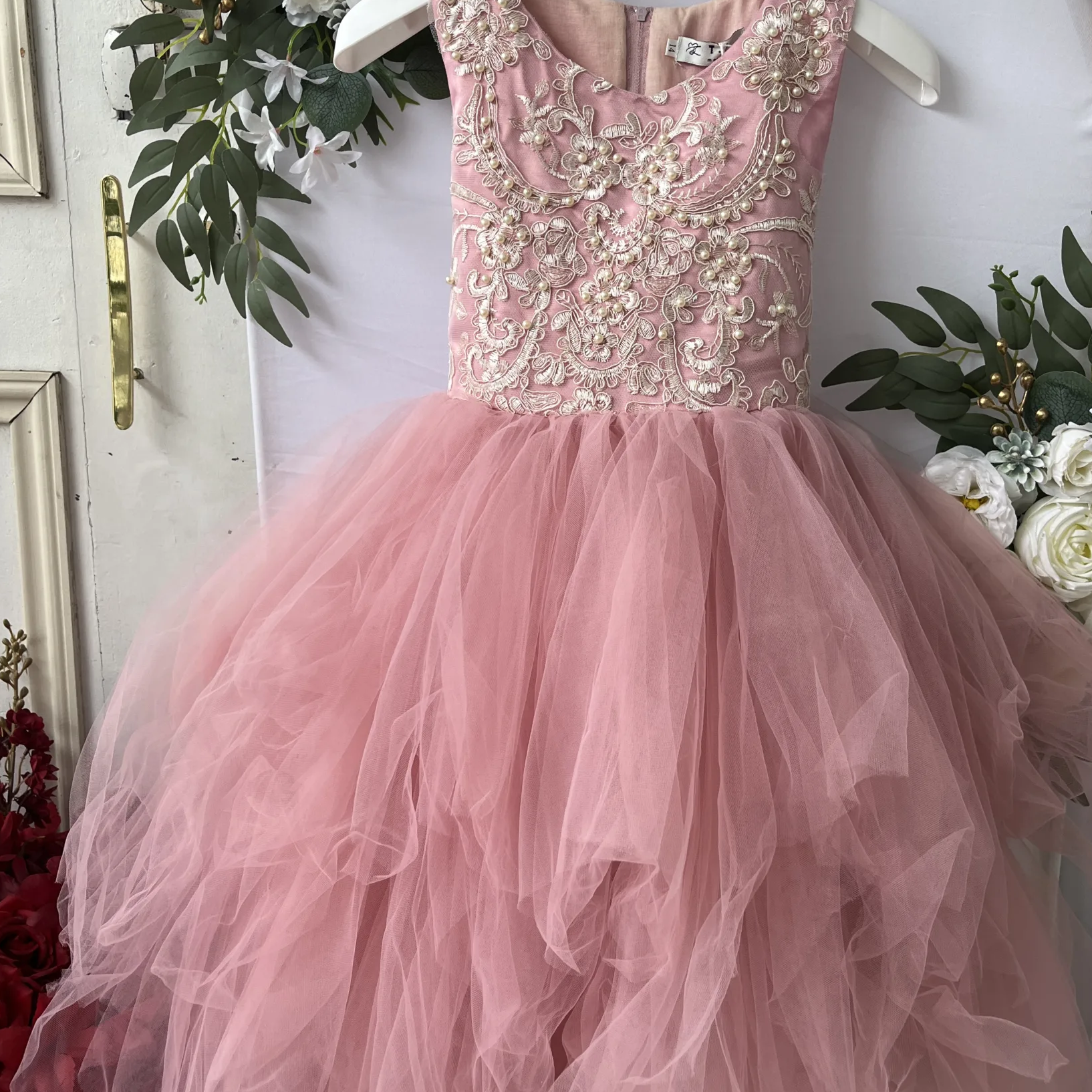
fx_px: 1285
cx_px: 607
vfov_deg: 45.9
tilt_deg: -12.8
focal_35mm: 36
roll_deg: +0.0
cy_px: 470
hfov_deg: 46.0
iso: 50
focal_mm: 5.1
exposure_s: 1/100
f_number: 1.6
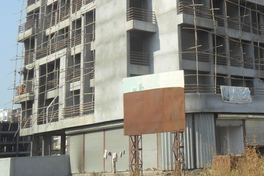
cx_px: 226
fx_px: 476
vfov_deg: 20.6
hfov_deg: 29.9
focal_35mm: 65
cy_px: 26
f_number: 3.7
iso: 100
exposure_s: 1/1000
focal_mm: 5.7
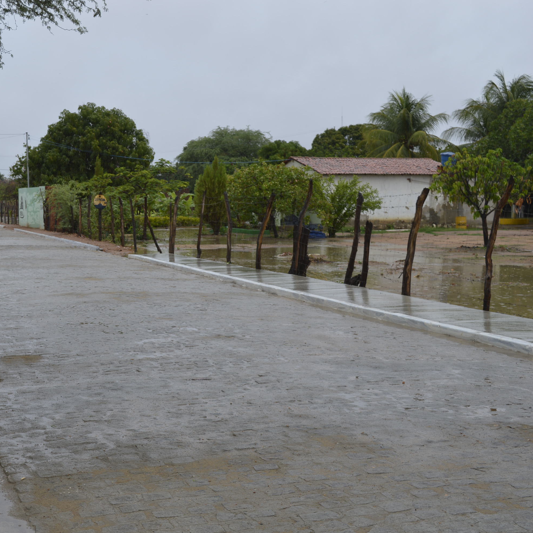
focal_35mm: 58
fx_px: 1010
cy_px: 266
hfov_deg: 29.1
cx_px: 135
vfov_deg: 29.6
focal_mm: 30
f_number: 7.1
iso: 100
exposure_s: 1/200
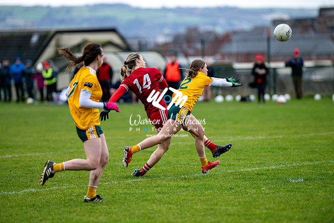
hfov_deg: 8.2
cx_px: 167
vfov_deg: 5.5
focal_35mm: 250
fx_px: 2320
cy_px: 112
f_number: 2.8
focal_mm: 250
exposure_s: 1/640
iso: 2500
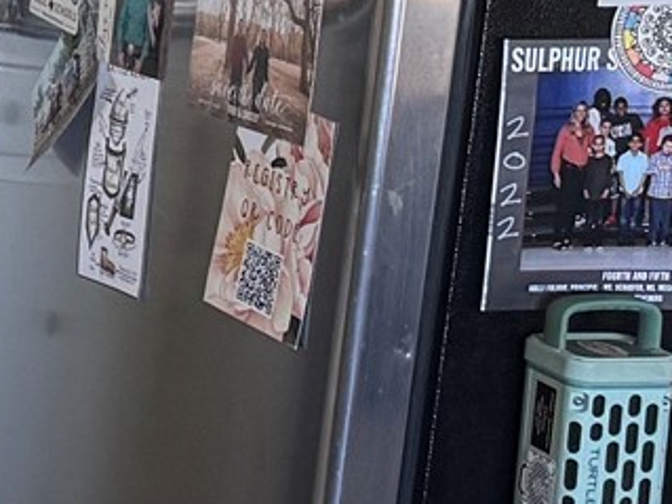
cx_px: -1173
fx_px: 2988
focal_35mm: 154
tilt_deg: -10.5
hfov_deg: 10.3
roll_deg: +0.4
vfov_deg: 9.6
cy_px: 122
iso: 200
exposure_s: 1/71
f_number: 1.78
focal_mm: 6.76
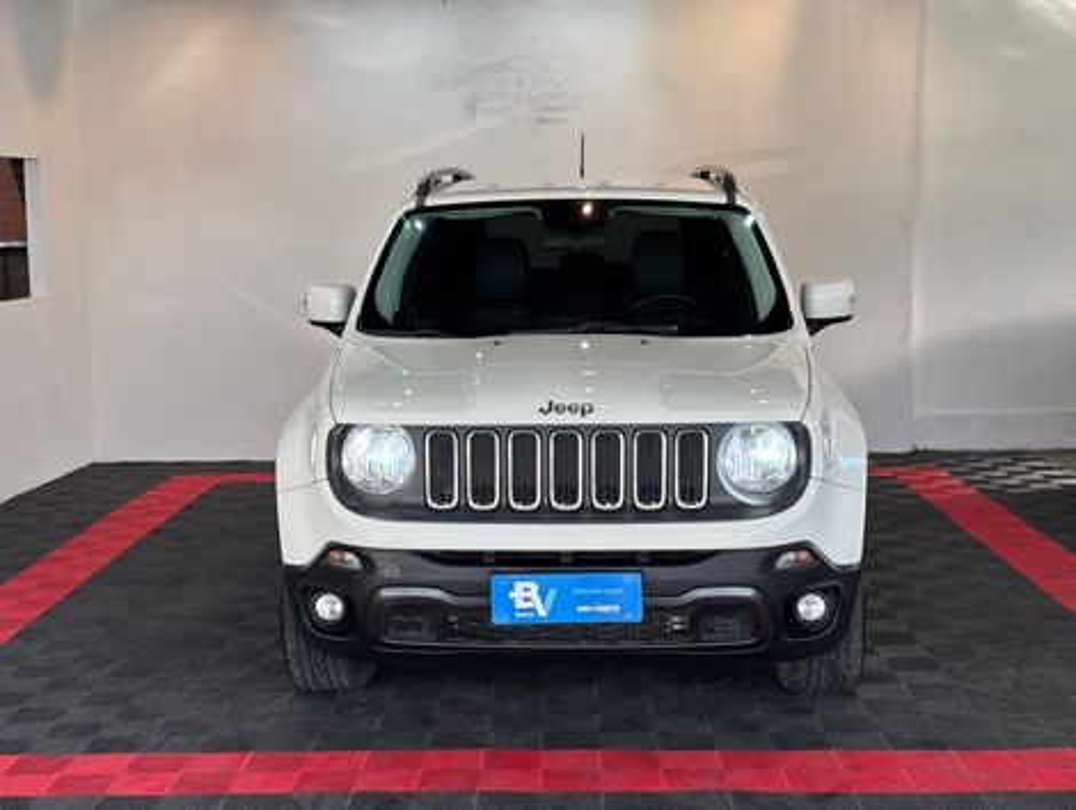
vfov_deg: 28.1
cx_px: 538
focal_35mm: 52
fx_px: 1619
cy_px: 405
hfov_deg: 36.8
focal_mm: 5.96
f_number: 1.6
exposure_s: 1/256
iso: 32
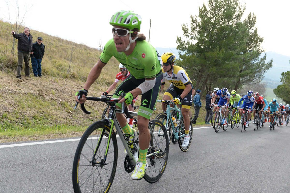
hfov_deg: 50.7
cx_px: 145
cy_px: 96
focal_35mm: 38
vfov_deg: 35.0
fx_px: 306
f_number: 5
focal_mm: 38
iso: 1000
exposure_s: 1/1000
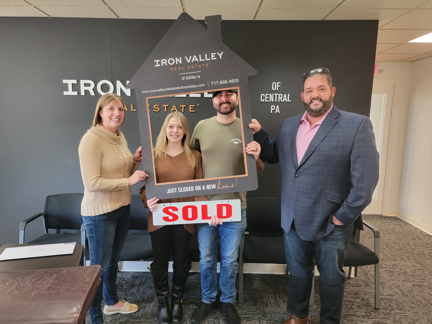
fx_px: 324
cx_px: 201
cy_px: 163
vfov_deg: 53.1
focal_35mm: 26
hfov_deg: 67.2
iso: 320
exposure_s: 1/40
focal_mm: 6.7
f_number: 1.8
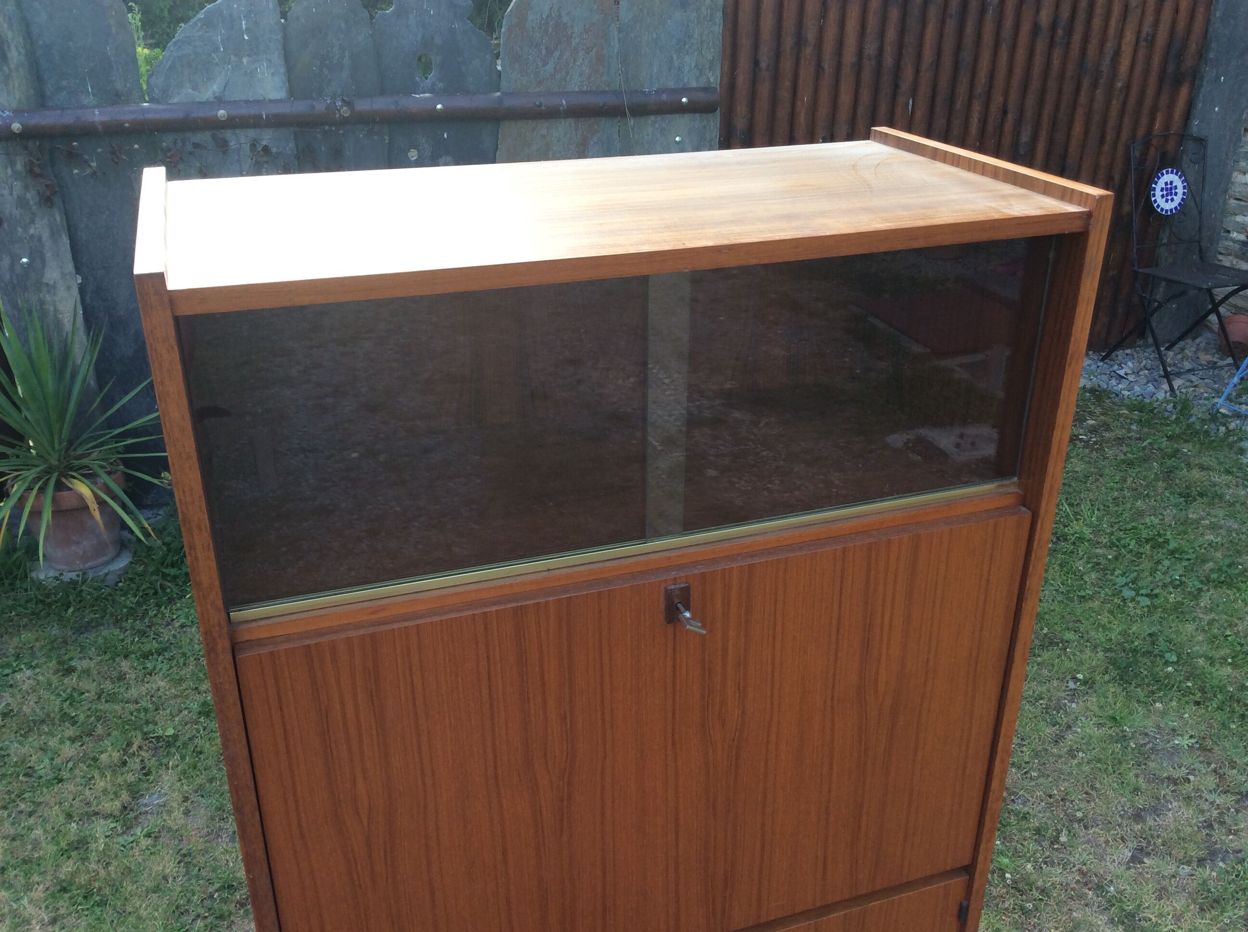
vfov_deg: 44.1
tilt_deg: -26.3
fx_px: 1152
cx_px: 624
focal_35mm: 32
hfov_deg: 56.9
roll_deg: -0.5
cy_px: 466
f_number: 2.4
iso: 32
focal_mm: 3.3
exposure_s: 1/100
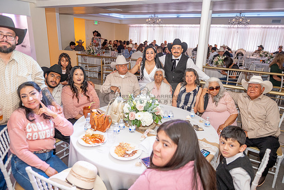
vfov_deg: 53.2
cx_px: 142
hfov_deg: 73.7
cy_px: 95
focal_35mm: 24
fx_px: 189
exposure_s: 1/160
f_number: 3.2
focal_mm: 24
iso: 800
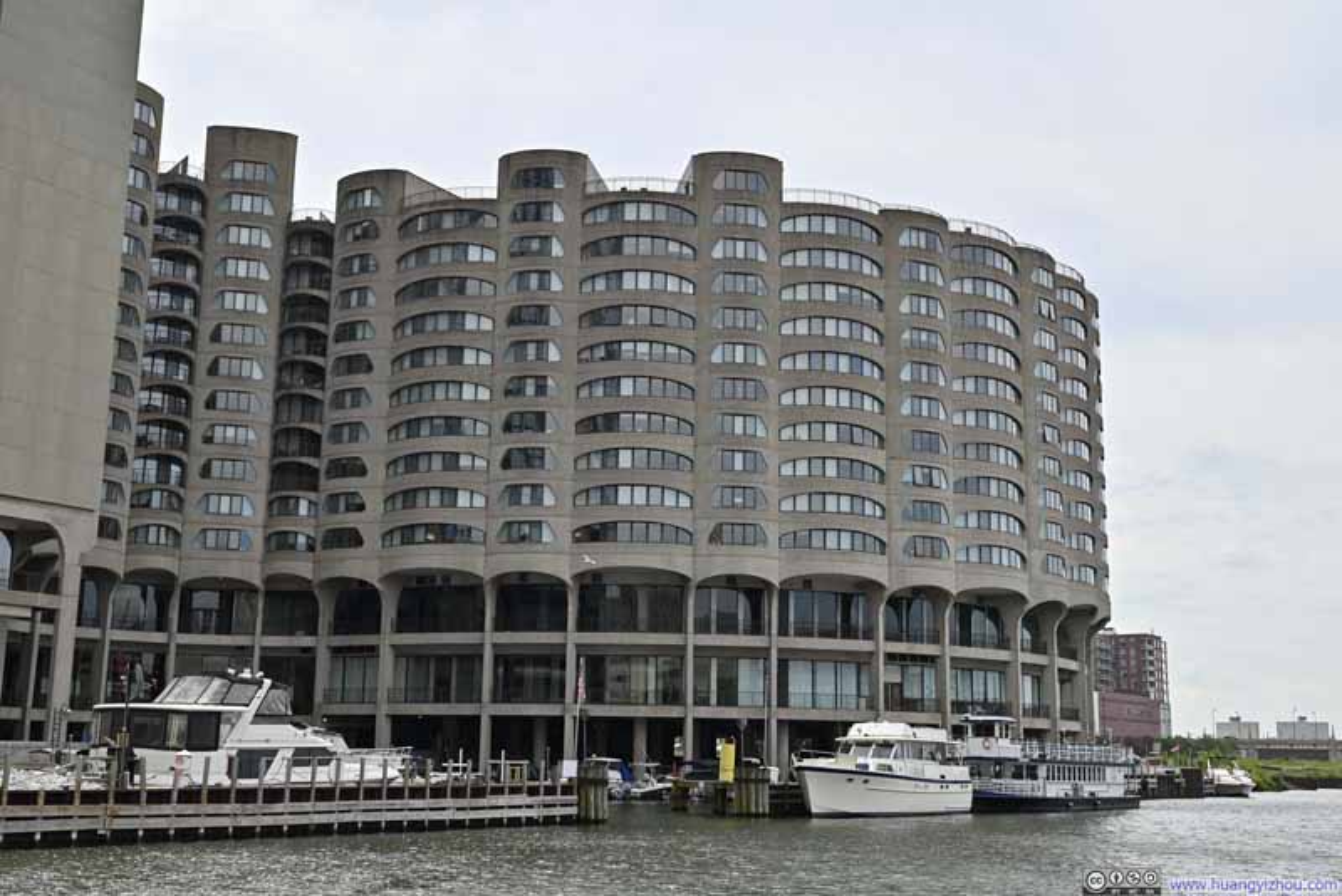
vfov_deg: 33.4
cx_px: 671
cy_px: 448
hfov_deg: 48.4
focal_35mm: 40
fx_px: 1492
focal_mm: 40
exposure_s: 1/1000
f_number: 5
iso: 100
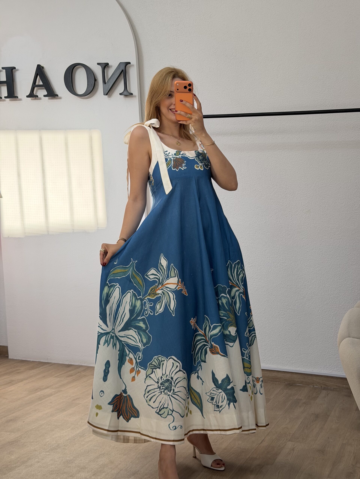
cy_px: 240
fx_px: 666
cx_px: 180
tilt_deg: -22.8
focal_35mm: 48
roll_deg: +2.0
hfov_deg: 30.3
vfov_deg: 39.7
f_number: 1.78
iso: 80
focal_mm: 6.76
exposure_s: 1/280
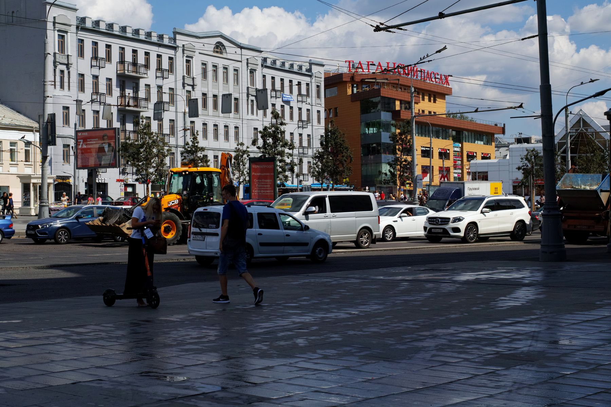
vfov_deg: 20.6
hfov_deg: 30.5
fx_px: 1120
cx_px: 306
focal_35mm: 66
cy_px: 204
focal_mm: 50
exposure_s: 1/500
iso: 100
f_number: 8
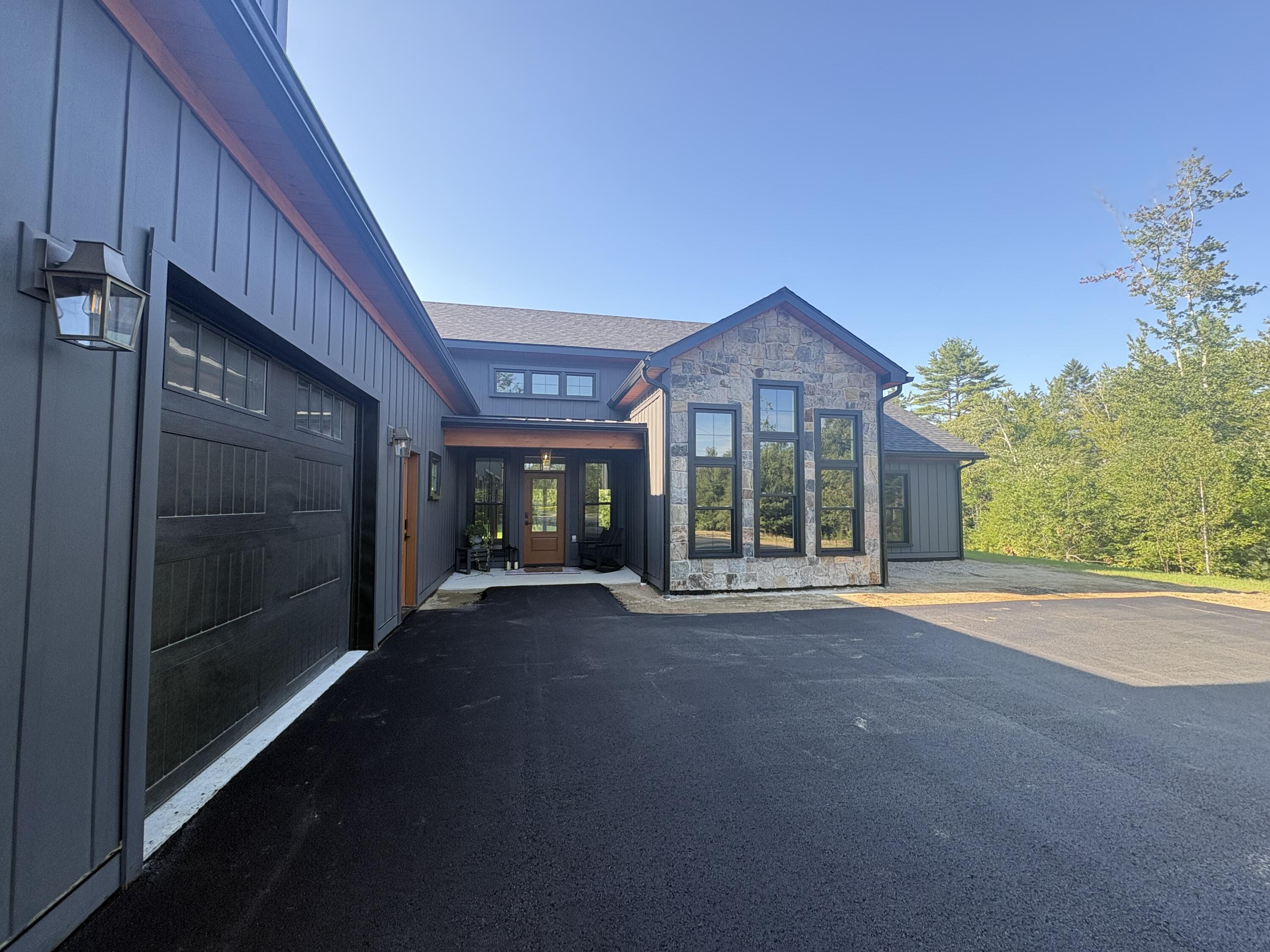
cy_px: 476
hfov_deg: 102.1
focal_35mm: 14
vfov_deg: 85.7
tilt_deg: +2.5
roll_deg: +0.3
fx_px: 514
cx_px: 635
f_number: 2.2
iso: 64
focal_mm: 2.22
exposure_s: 1/239
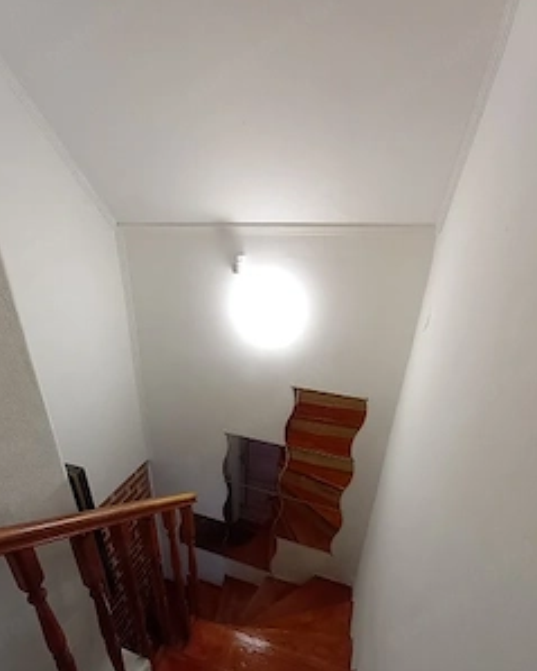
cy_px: 420
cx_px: 247
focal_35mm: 17
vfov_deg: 87.9
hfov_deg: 76.8
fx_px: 338
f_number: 2.2
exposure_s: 1/50
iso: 160
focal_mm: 1.42
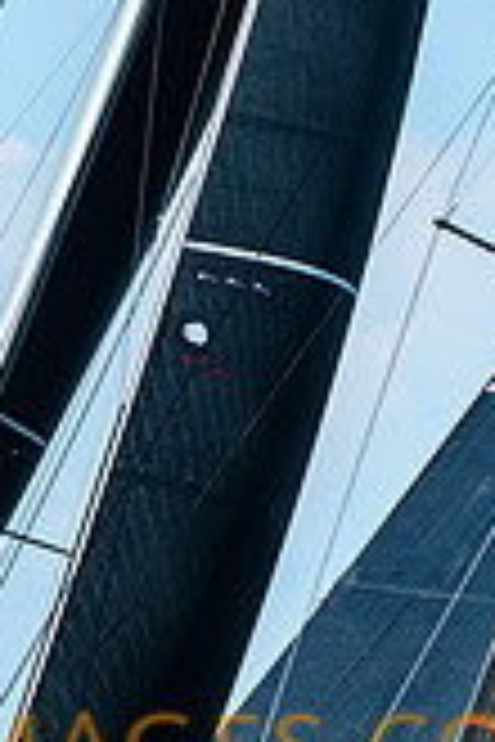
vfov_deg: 1.9
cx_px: -68
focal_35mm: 1107
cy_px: 729
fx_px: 22830
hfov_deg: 1.2
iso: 400
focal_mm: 270
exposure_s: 1/1600
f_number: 5.6
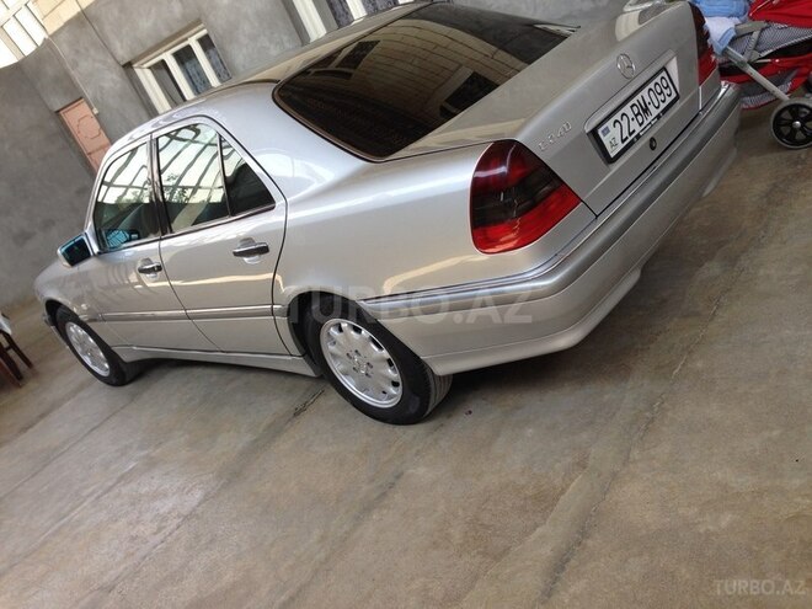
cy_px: 304
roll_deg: +26.1
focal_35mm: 33
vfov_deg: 42.9
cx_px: 406
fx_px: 774
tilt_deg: -19.0
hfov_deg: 55.4
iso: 50
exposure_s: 1/124
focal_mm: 4.12
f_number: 2.4
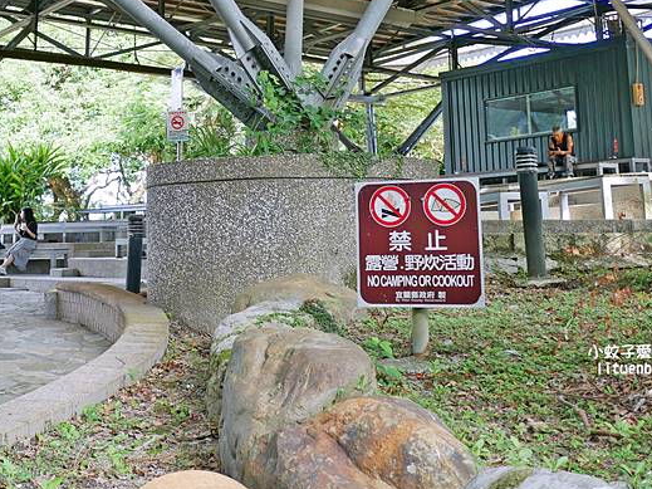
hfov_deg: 34.8
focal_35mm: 54
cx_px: 161
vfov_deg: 26.2
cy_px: 61
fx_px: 1017
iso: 200
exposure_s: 1/200
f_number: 2.5
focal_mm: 14
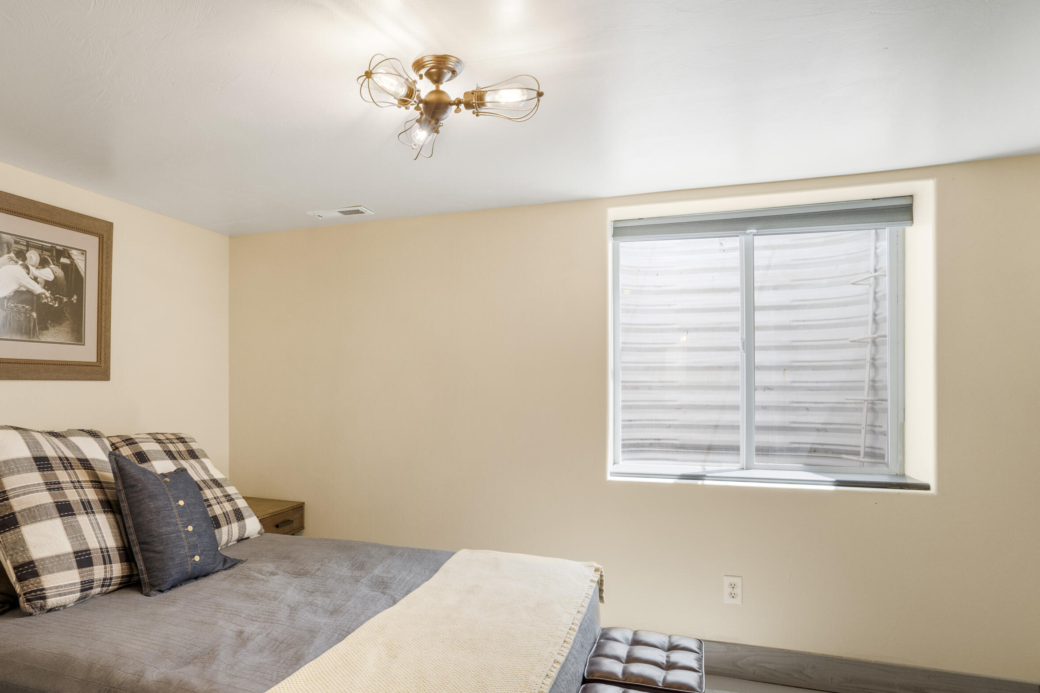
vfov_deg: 54.9
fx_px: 664
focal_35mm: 23
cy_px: 390
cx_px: 391
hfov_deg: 74.8
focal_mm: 18
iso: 250
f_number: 9
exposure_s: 1/20
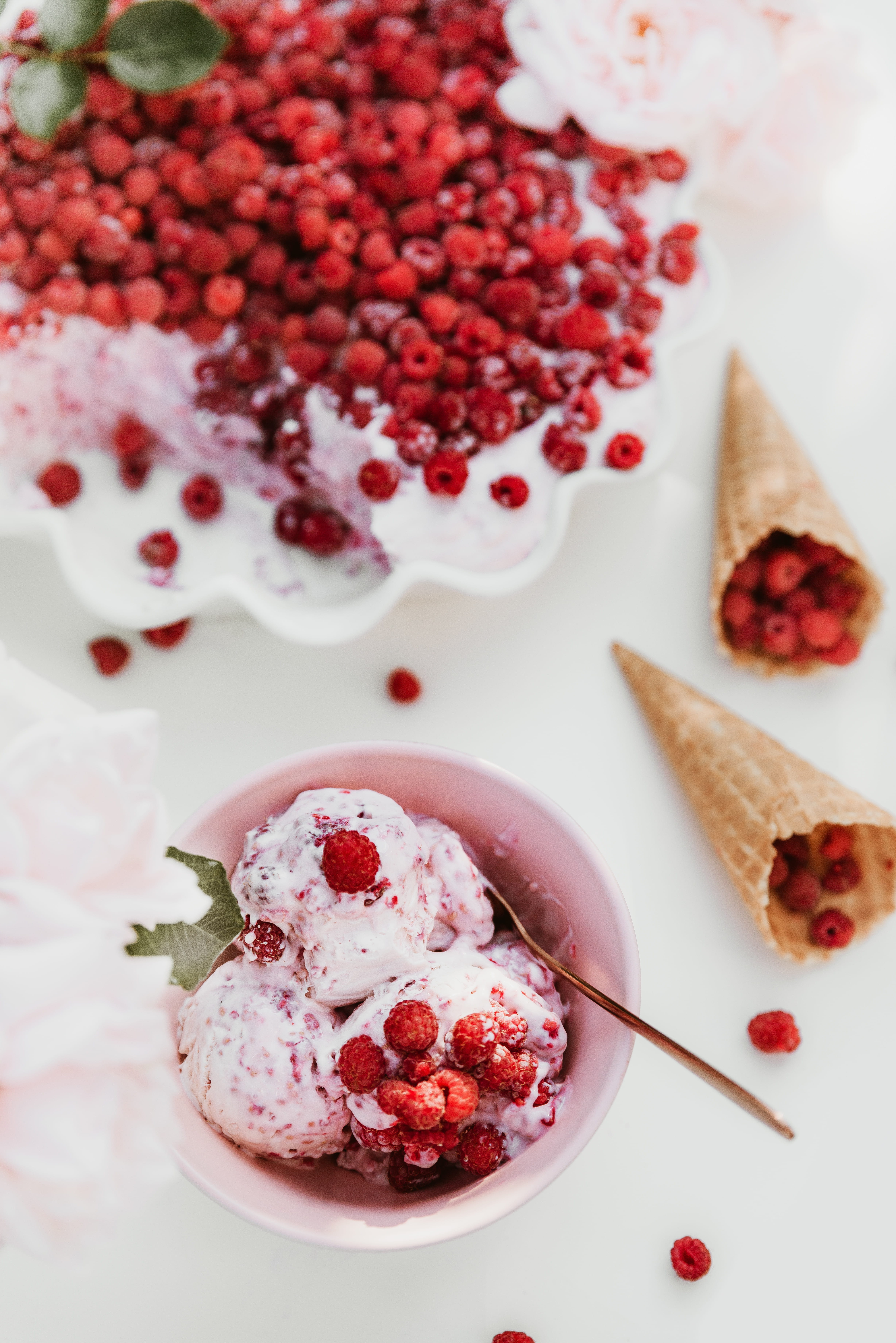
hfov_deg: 20.9
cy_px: 672
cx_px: 448
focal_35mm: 65
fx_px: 2425
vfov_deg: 30.9
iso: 200
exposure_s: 1/1600
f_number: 3.2
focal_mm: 65
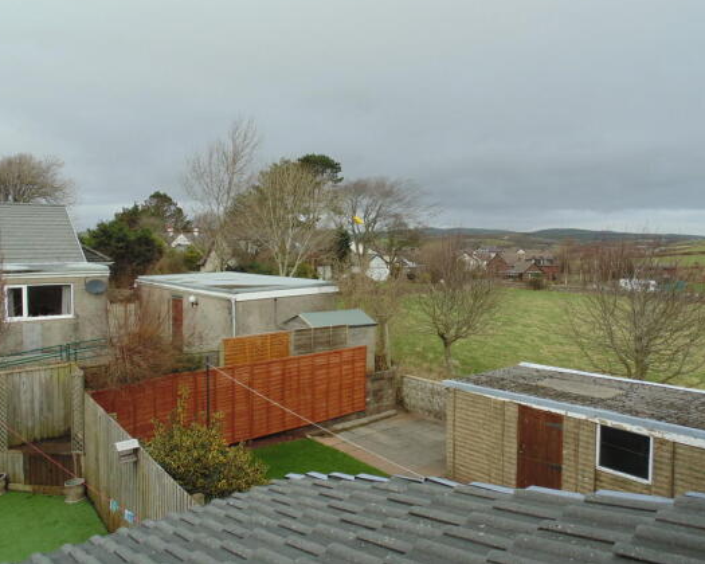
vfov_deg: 54.9
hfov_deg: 66.0
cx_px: 370
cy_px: 273
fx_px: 542
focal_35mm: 26
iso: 80
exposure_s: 1/500
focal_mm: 4.3
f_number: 3.1
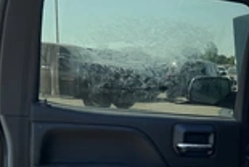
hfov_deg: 25.2
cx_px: 268
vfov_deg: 18.0
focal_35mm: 75
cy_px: 148
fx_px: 520
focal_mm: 3
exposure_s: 1/613
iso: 25
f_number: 1.8
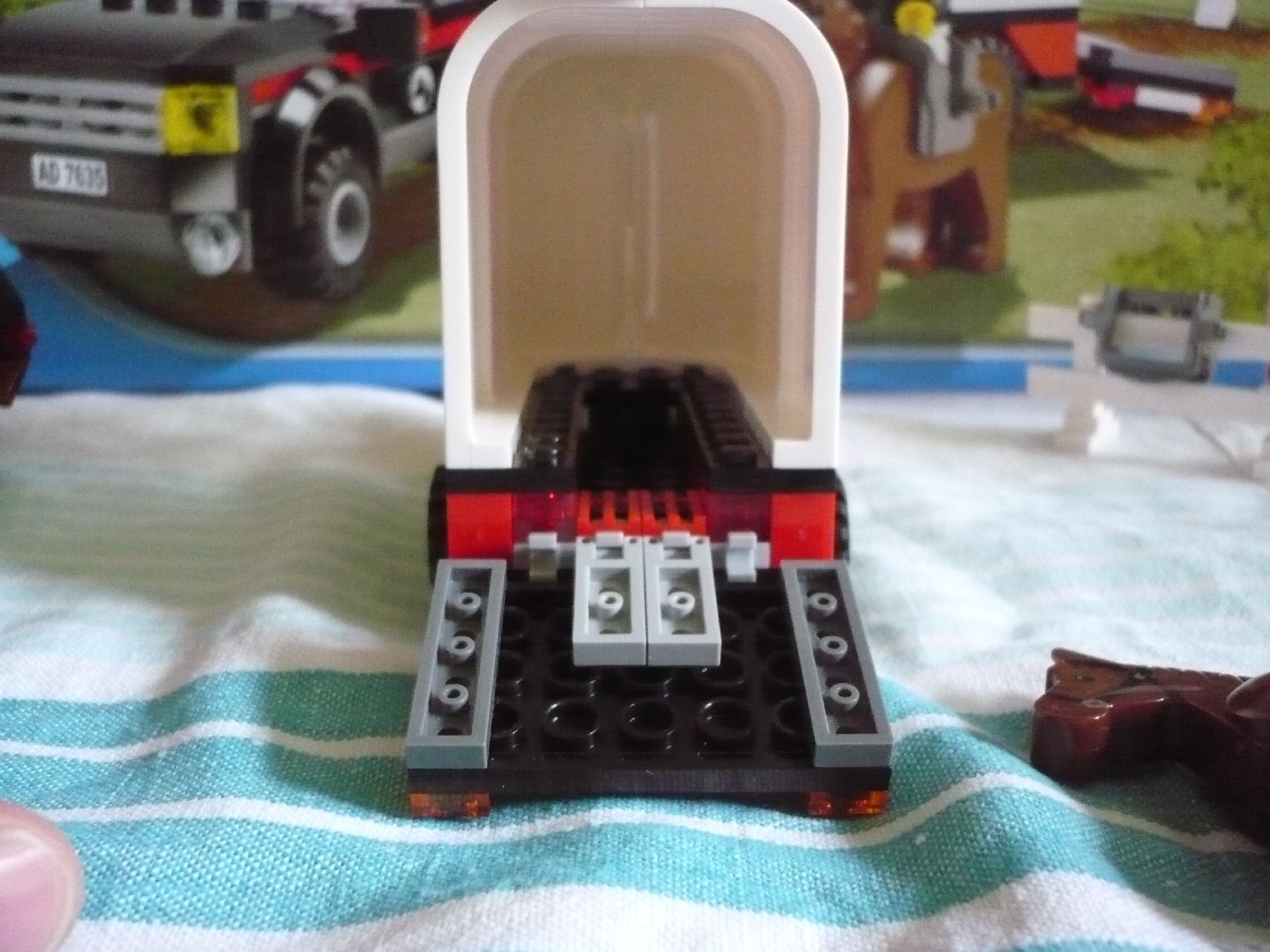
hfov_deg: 52.6
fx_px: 1284
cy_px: 476
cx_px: 635
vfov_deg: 40.7
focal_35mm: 35
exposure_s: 1/125
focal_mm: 5.8
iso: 800
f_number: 2.8
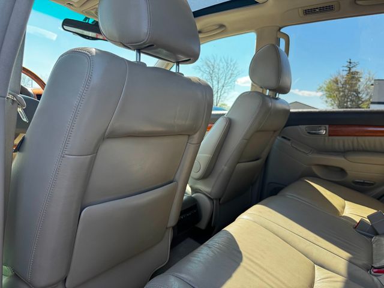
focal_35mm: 24
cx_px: 192
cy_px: 144
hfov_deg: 71.6
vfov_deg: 56.8
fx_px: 266
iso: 80
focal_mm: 6.76
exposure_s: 1/593
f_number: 1.78
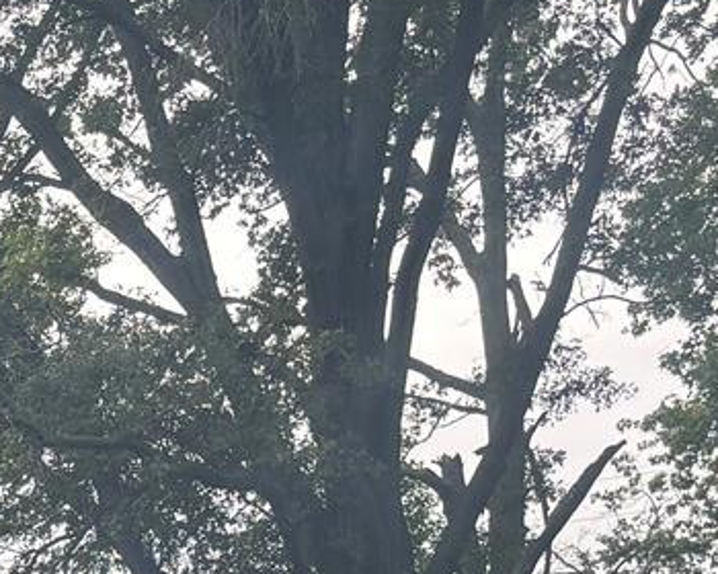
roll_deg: +1.5
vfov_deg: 11.7
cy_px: 1201
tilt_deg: -2.5
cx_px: -480
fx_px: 2465
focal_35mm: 116
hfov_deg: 14.9
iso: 50
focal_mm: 5.96
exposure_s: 1/363
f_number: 1.6
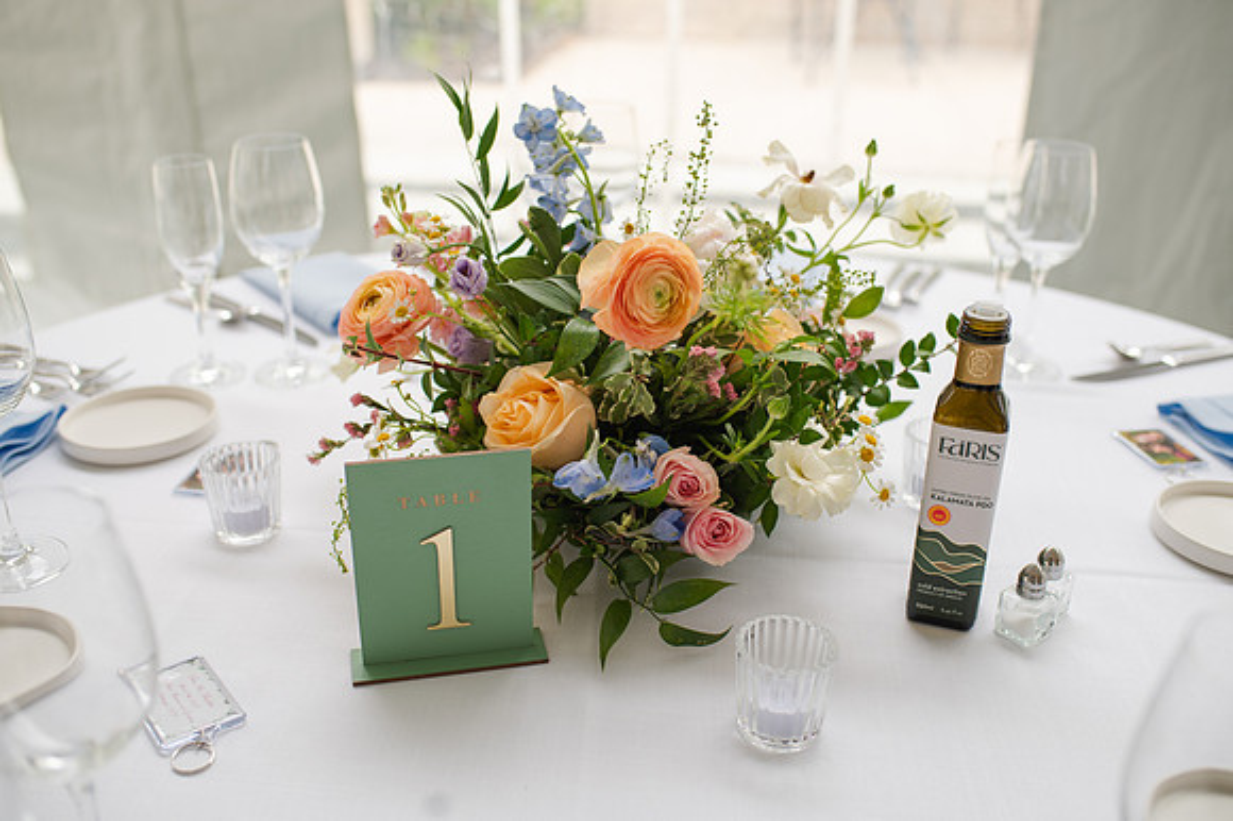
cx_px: 616
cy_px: 410
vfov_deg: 37.8
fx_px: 1198
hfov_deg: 54.5
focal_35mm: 35
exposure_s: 1/250
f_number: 3.2
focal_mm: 35
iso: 200
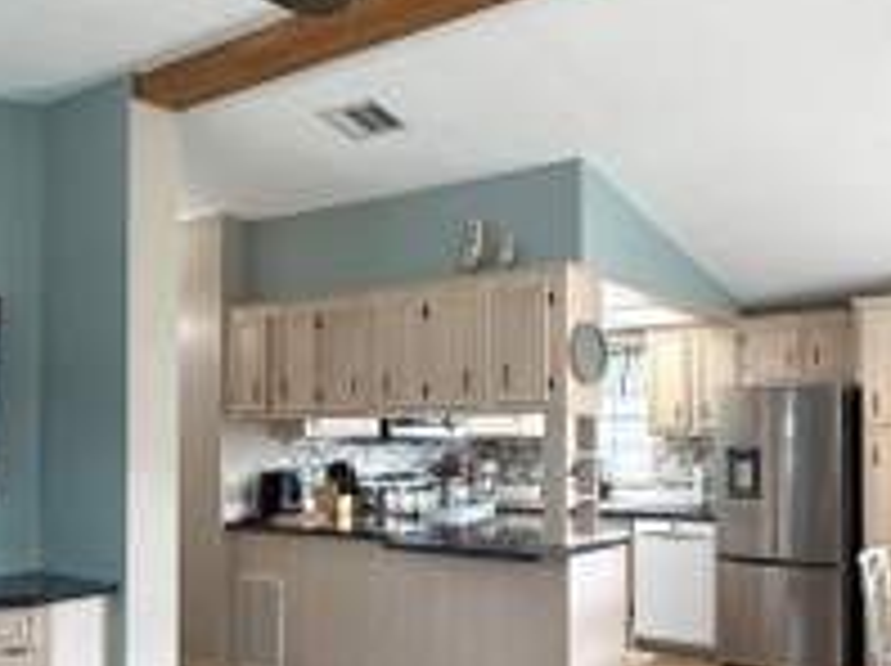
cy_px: 418
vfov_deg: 41.4
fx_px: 874
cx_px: 621
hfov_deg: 52.6
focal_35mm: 34
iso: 200
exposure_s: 1/120
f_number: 2.2
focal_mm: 2.22
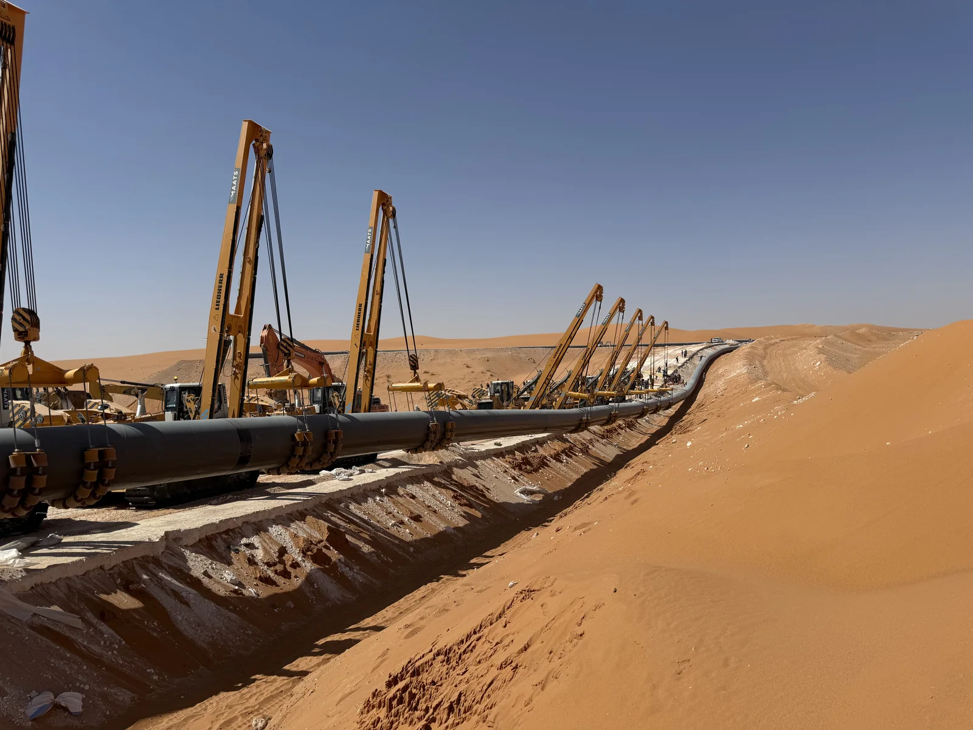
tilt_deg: +1.4
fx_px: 675
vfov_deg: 56.8
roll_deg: +2.2
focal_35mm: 24
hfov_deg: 71.6
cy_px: 365
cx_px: 486
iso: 80
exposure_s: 1/10309
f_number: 1.78
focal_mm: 6.76
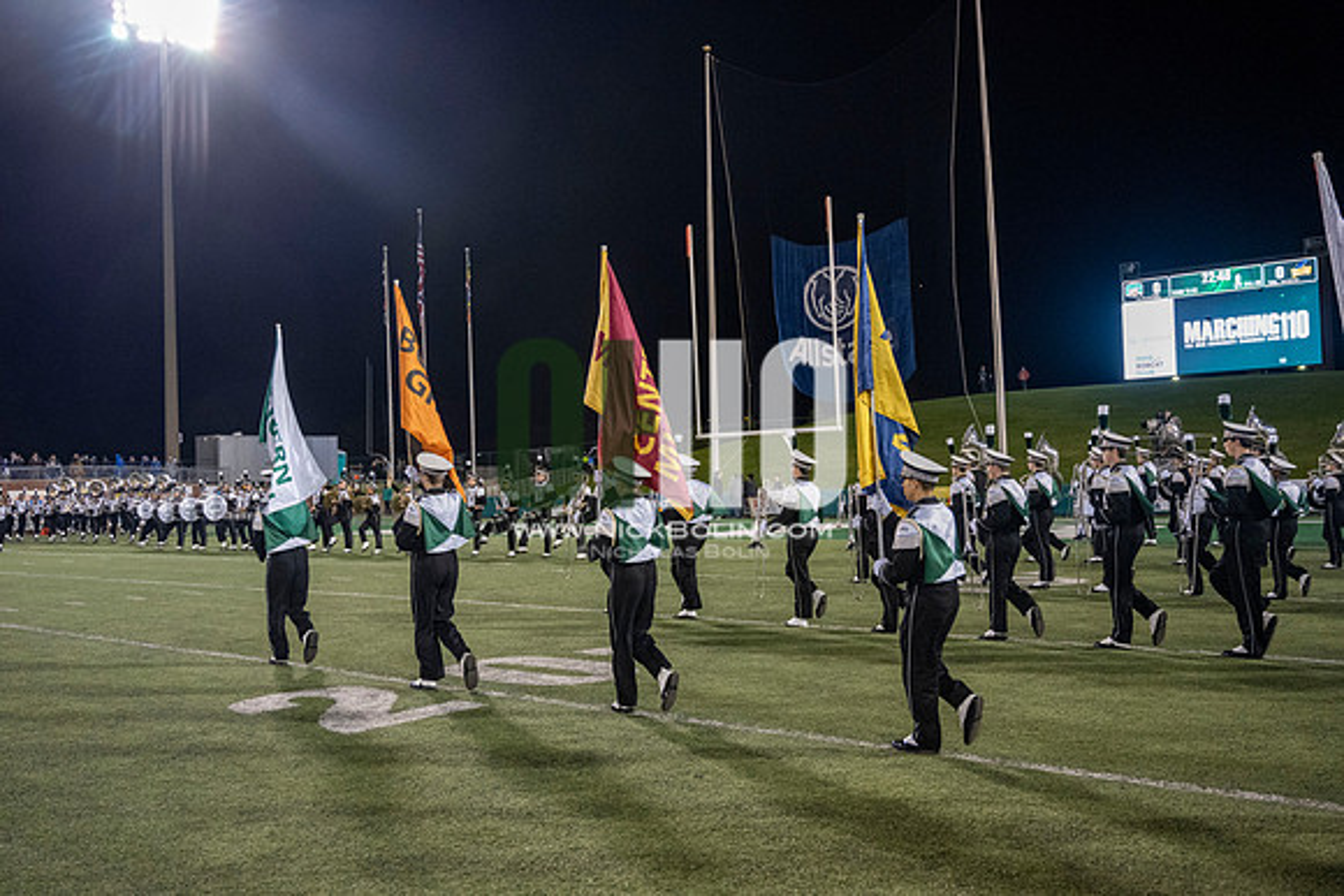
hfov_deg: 57.2
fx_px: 1232
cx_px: 672
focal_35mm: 33
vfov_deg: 40.0
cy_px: 448
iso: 2500
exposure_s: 1/500
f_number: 4
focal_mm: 33
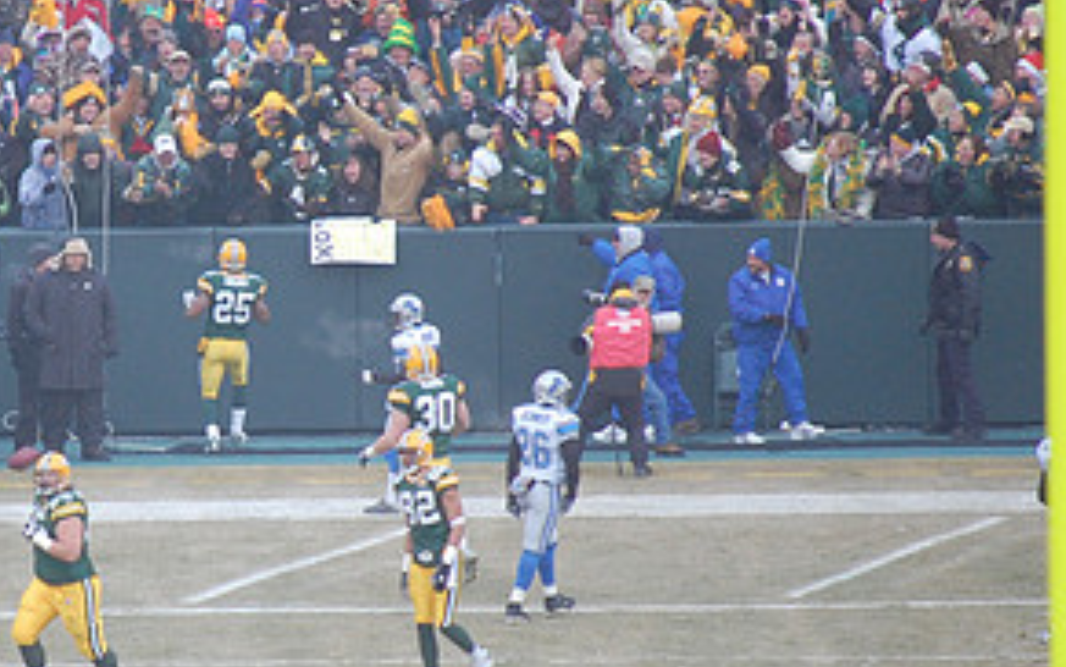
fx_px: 17725
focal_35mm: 610
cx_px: 176
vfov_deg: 2.2
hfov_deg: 3.4
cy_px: 348
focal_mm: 200
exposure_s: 1/640
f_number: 6.3
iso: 800
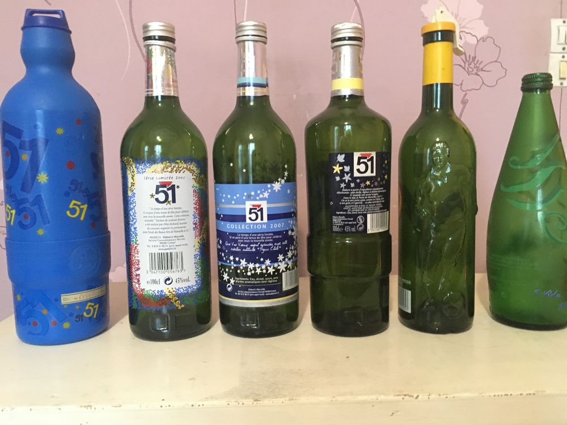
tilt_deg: -4.5
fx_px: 475
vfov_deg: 48.2
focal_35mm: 29
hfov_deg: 61.7
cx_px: 284
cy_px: 212
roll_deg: -0.1
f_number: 2.2
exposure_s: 1/17
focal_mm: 4.15
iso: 640
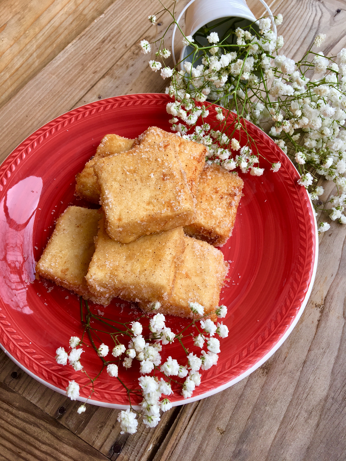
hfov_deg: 48.2
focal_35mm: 29
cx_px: 173
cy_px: 230
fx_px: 386
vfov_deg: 61.7
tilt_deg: -63.4
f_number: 2.2
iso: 25
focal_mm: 4.15
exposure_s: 1/163
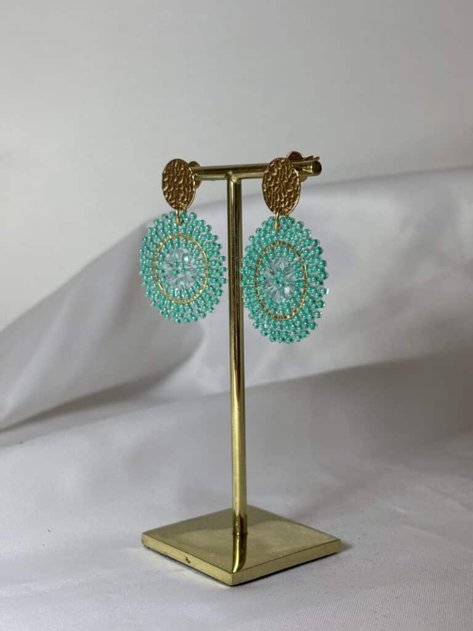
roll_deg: -0.5
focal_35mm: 52
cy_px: 316
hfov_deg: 28.0
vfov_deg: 36.8
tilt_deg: -8.1
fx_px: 947
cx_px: 236
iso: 32
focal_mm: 5.96
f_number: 1.6
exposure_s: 1/200
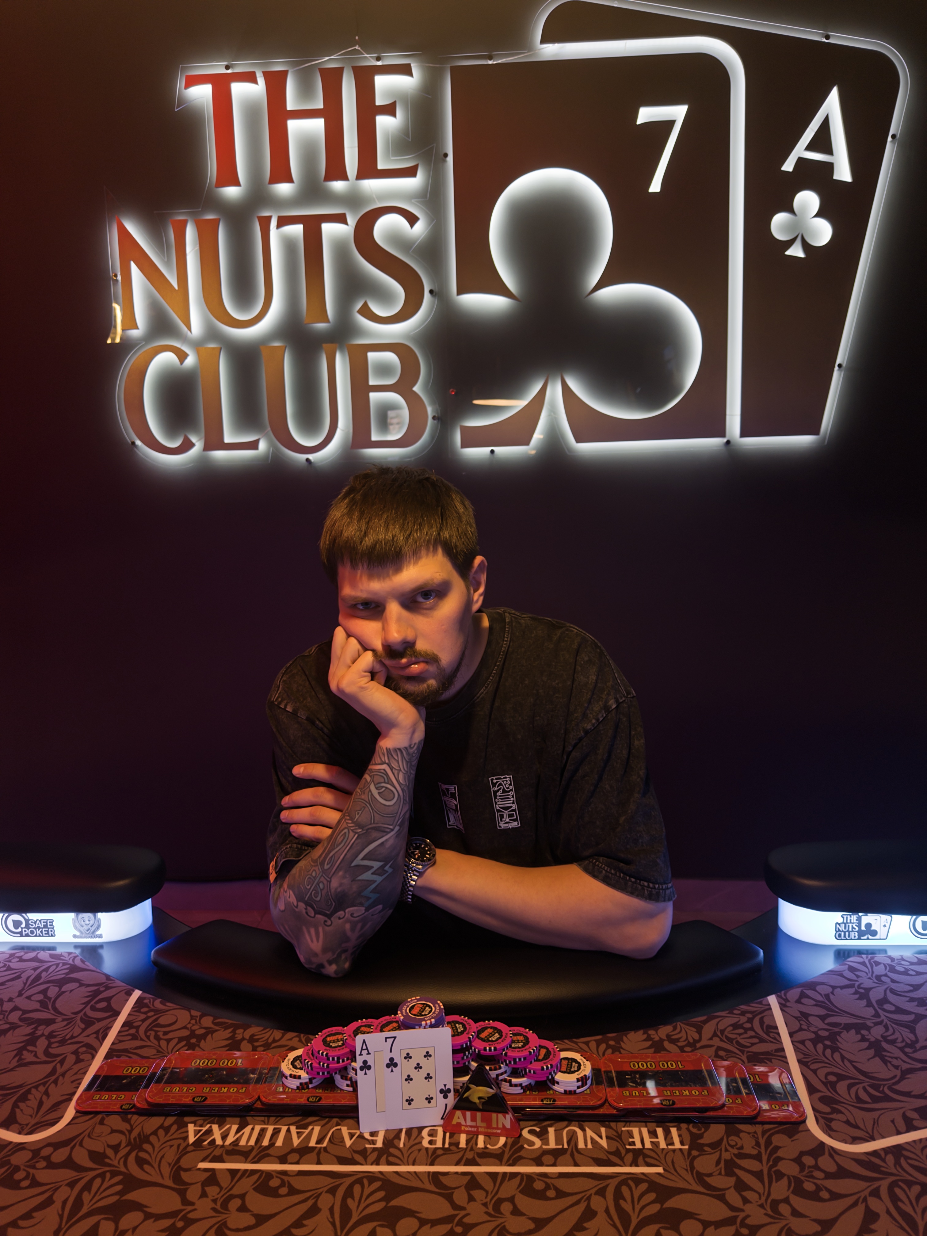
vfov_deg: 71.6
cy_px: 618
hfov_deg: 56.8
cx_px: 464
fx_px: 857
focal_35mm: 24
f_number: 1.78
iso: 50
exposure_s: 1/65
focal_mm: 6.76
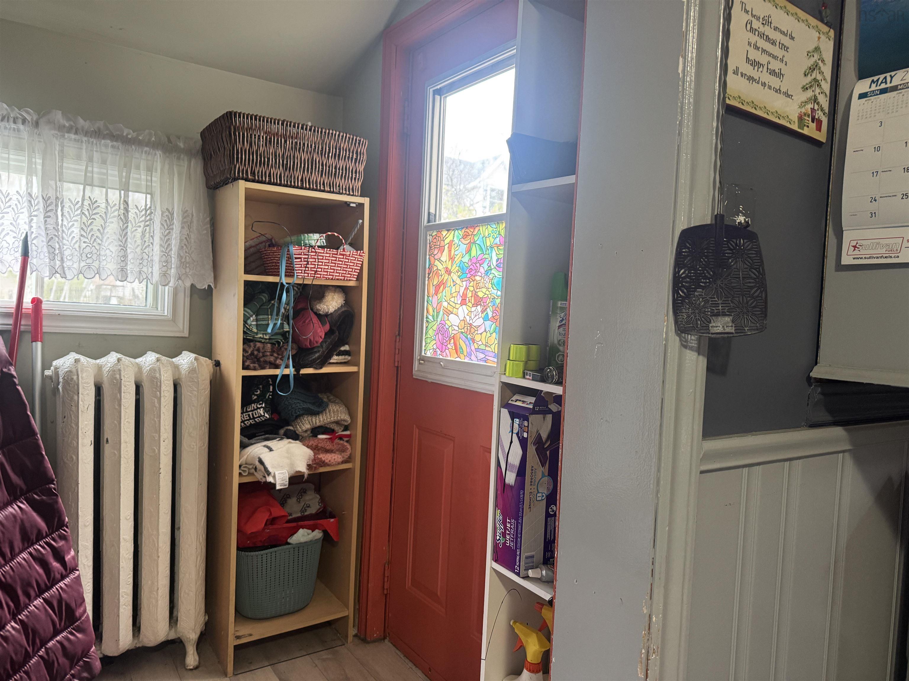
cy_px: 340
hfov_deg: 71.6
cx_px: 454
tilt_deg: -1.8
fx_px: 630
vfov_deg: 56.8
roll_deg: -2.1
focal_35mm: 24
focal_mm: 6.76
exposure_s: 1/60
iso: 400
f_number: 1.78
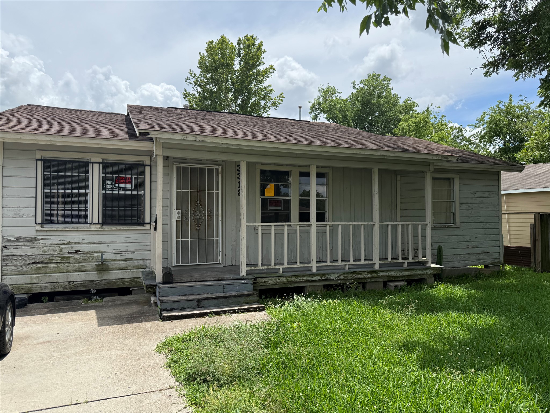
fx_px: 381
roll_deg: -0.3
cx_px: 275
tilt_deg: +1.2
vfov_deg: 56.8
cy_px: 206
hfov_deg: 71.6
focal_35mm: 24
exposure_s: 1/5319
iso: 80
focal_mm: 6.76
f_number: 1.78
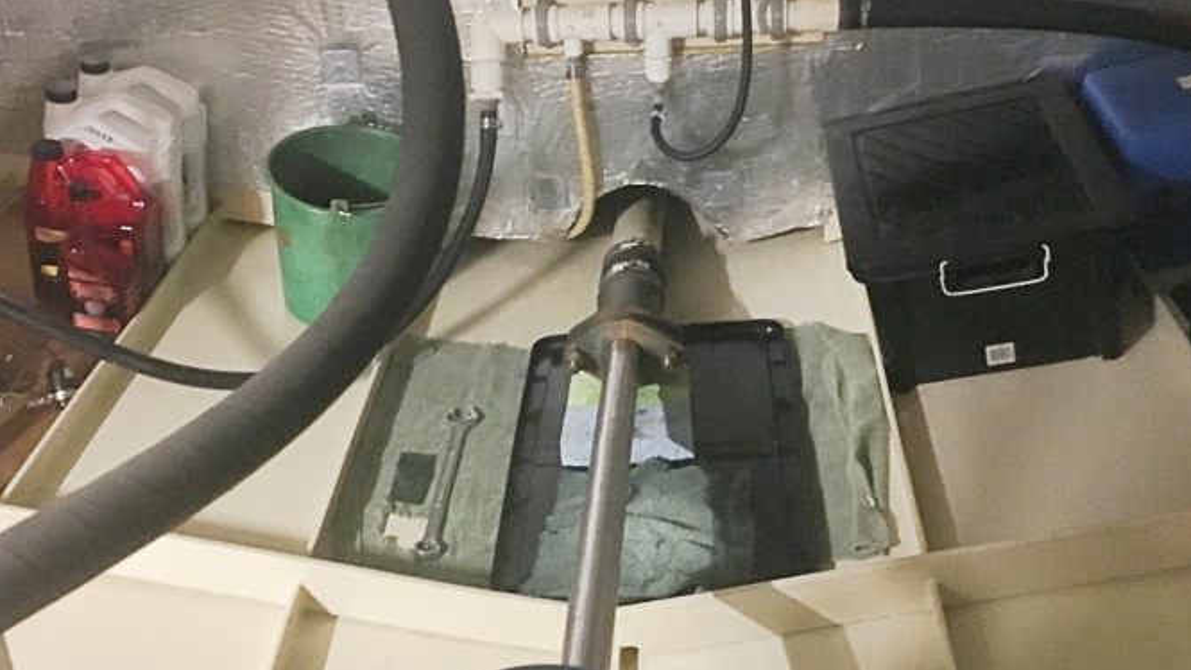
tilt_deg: -27.9
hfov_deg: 52.8
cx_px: 586
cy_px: 276
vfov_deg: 31.1
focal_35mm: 38
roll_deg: +4.6
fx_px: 1200
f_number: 2.2
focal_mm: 4.15
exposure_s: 1/15
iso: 320
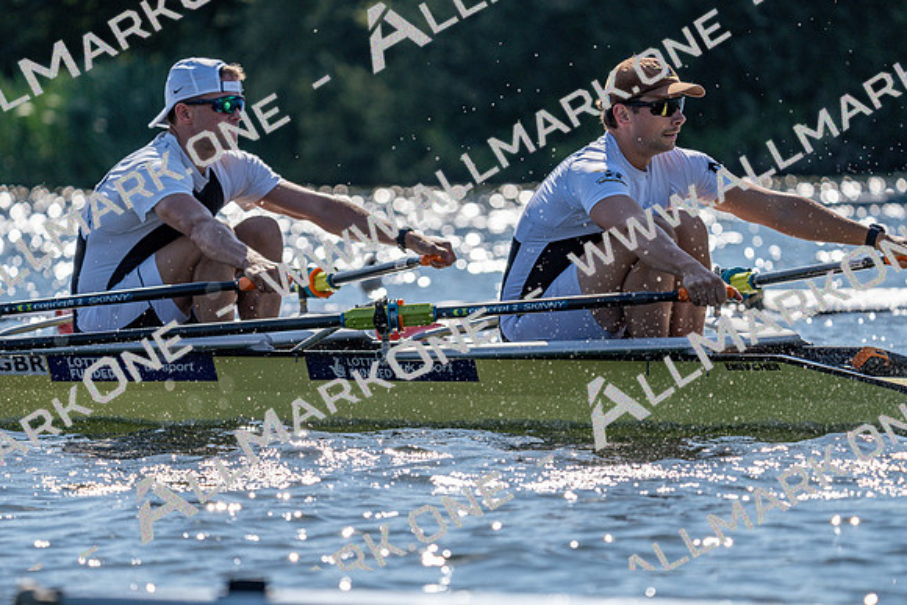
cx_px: 454
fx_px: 7560
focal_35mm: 300
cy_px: 302
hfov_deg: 6.9
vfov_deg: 4.6
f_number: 5.6
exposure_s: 1/1600
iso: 160
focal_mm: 300
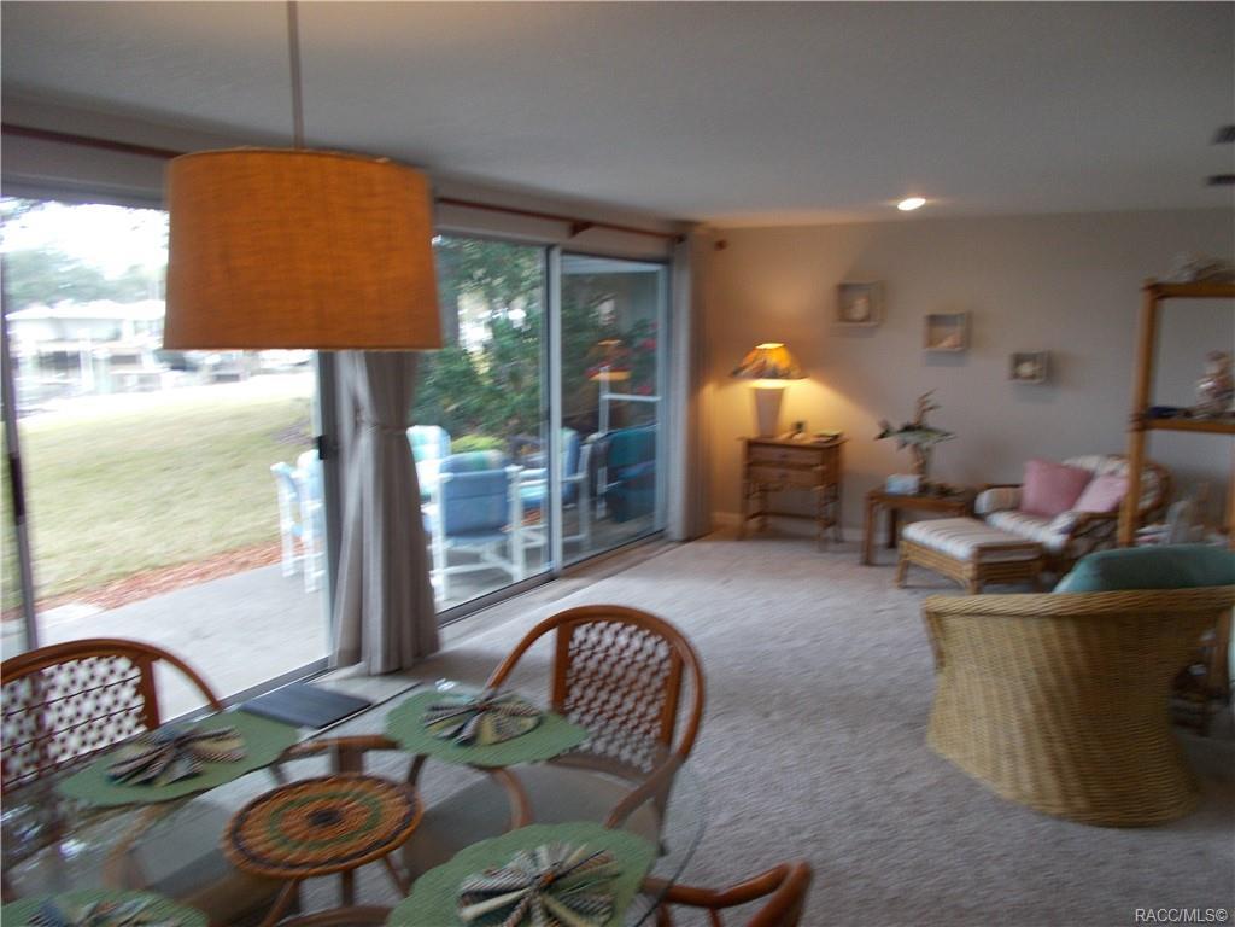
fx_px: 928
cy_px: 464
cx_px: 618
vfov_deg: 53.1
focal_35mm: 26
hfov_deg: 67.3
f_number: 3.2
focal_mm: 4.6
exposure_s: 1/25
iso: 140
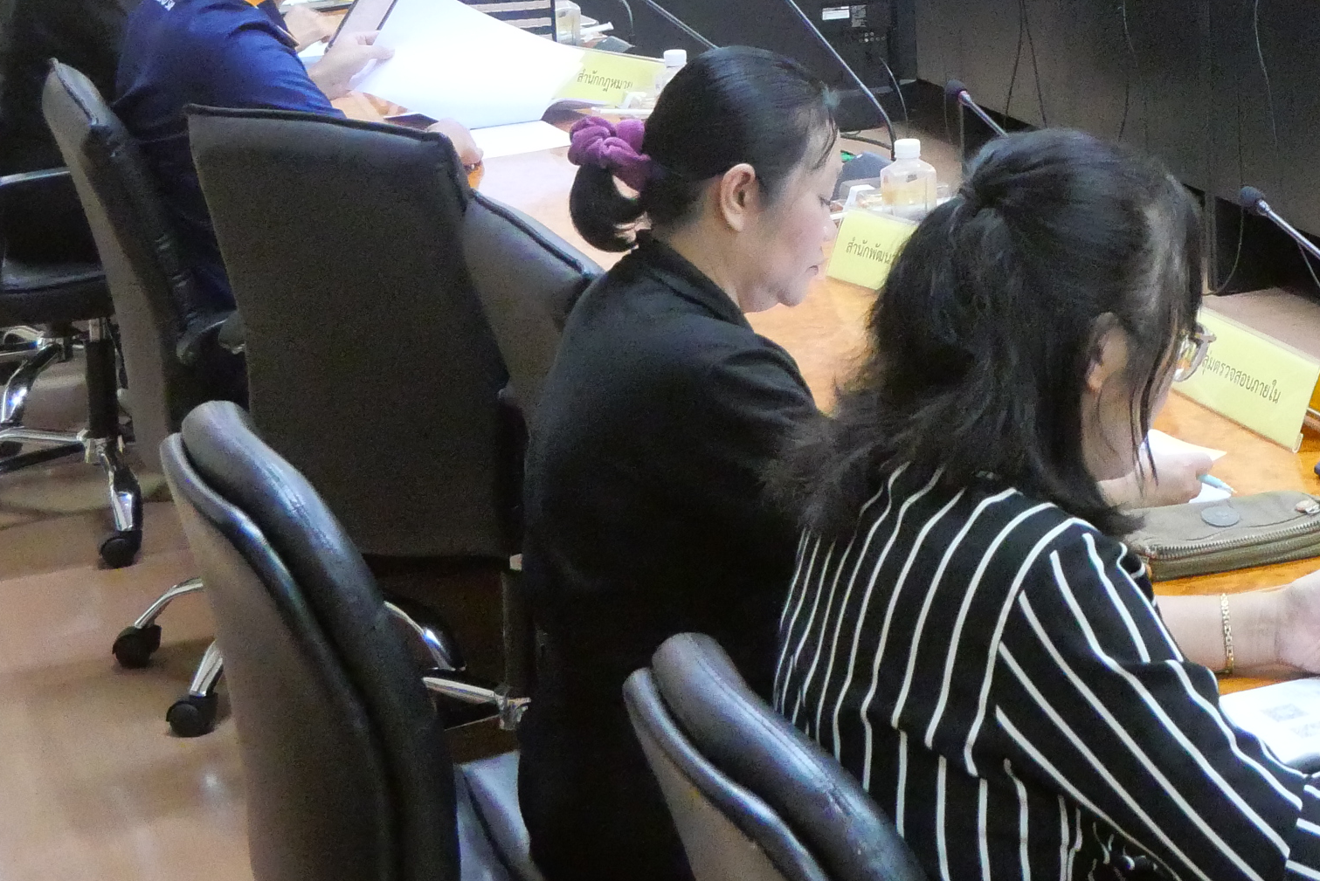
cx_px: 1421
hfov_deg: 22.4
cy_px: -134
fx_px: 3155
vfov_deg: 15.4
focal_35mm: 86
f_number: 5.6
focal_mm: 17
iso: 6400
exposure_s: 1/40
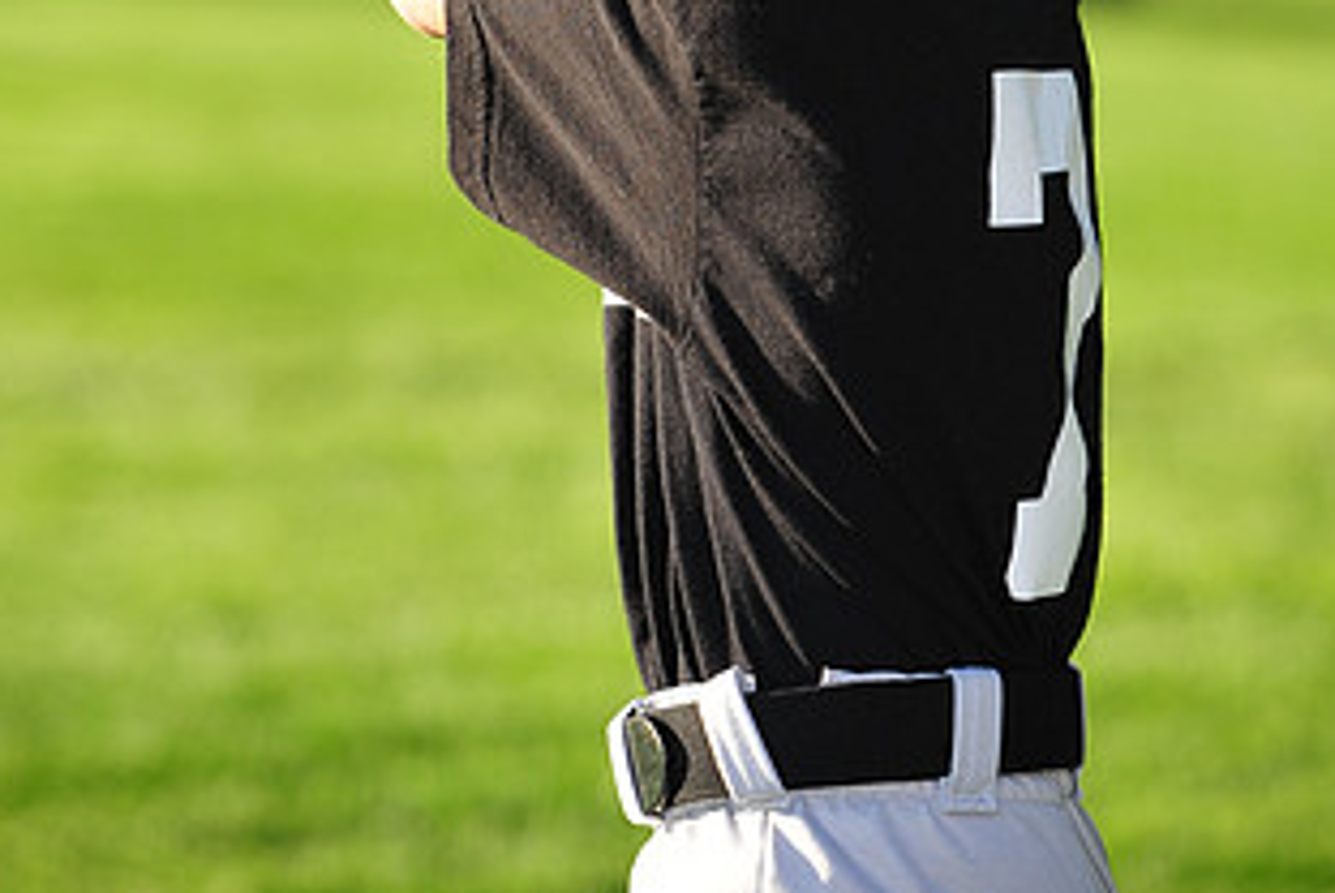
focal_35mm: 242
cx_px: 670
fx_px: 8982
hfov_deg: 8.5
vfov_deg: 5.6
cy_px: -339
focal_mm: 130
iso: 200
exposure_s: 1/500
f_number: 4.5
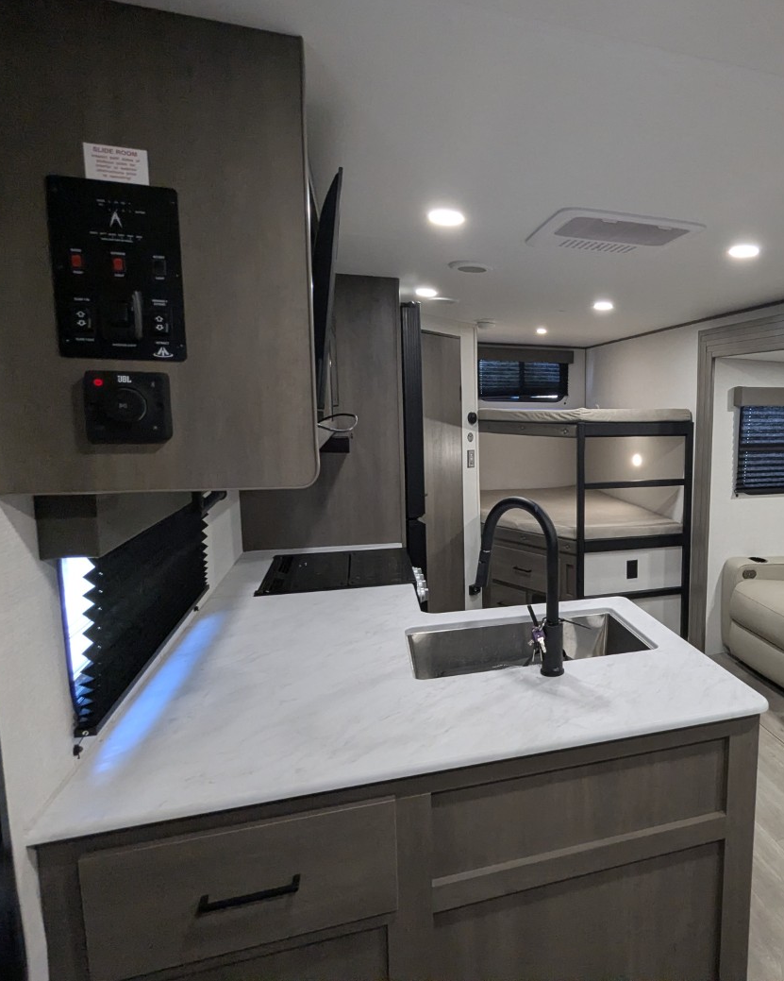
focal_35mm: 21
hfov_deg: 61.8
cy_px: 486
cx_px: 587
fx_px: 609
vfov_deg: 77.6
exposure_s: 1/75.5
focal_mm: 2.35
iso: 391
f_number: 2.2
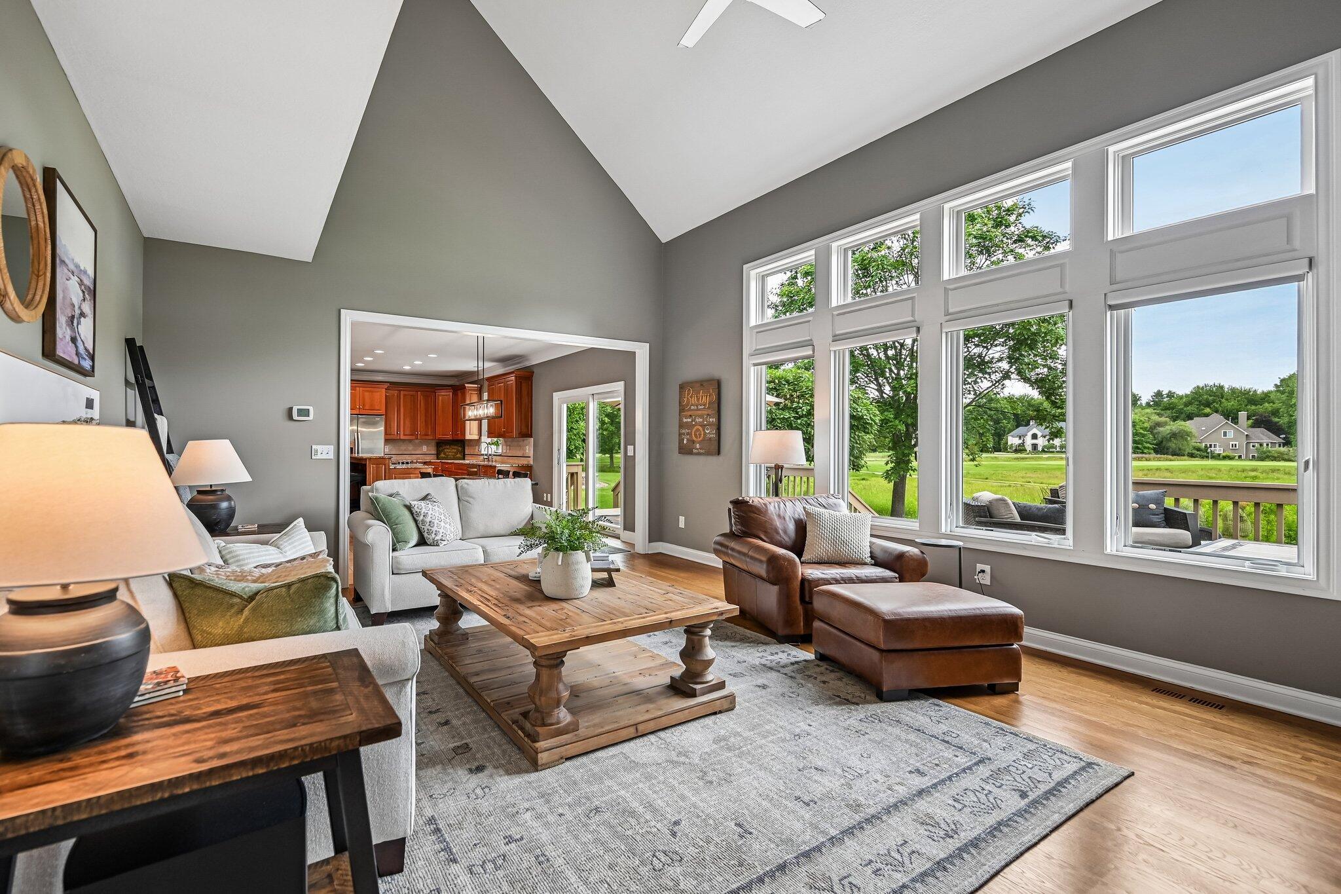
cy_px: 447
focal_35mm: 14
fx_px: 521
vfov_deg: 81.2
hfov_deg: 104.3
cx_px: 670
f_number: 4
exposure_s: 1/60
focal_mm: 14
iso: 400
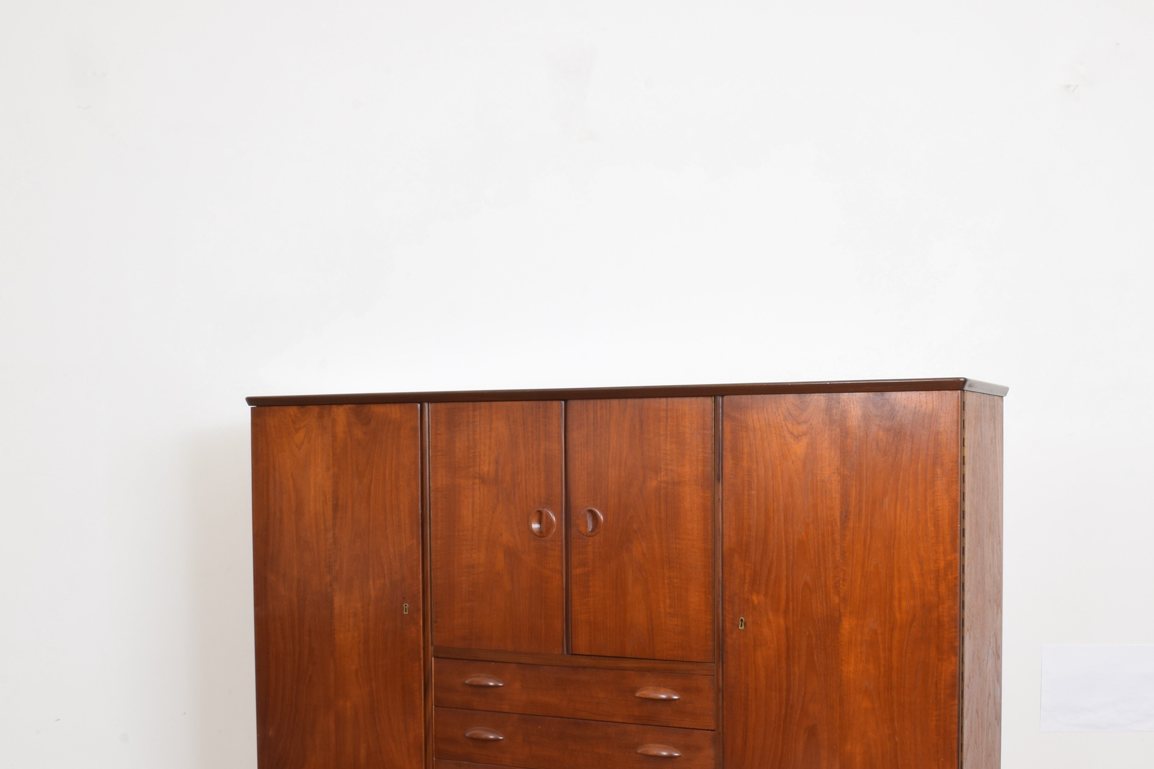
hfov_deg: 45.4
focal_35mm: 43
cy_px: 512
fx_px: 1378
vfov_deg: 31.0
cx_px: 627
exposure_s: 4
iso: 100
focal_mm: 20
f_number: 25
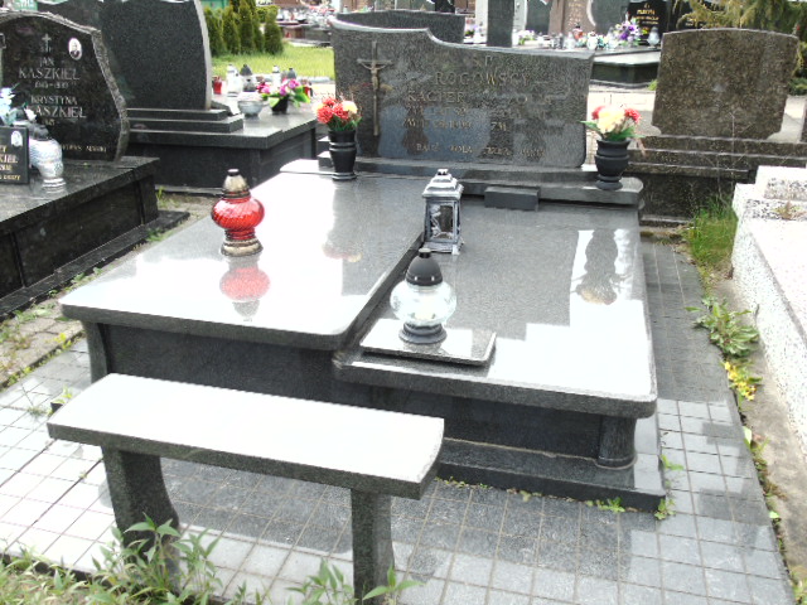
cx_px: 404
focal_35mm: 29
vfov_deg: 48.2
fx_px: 676
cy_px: 302
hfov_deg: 61.7
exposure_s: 1/160
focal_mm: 5.2
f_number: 3.6
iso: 80
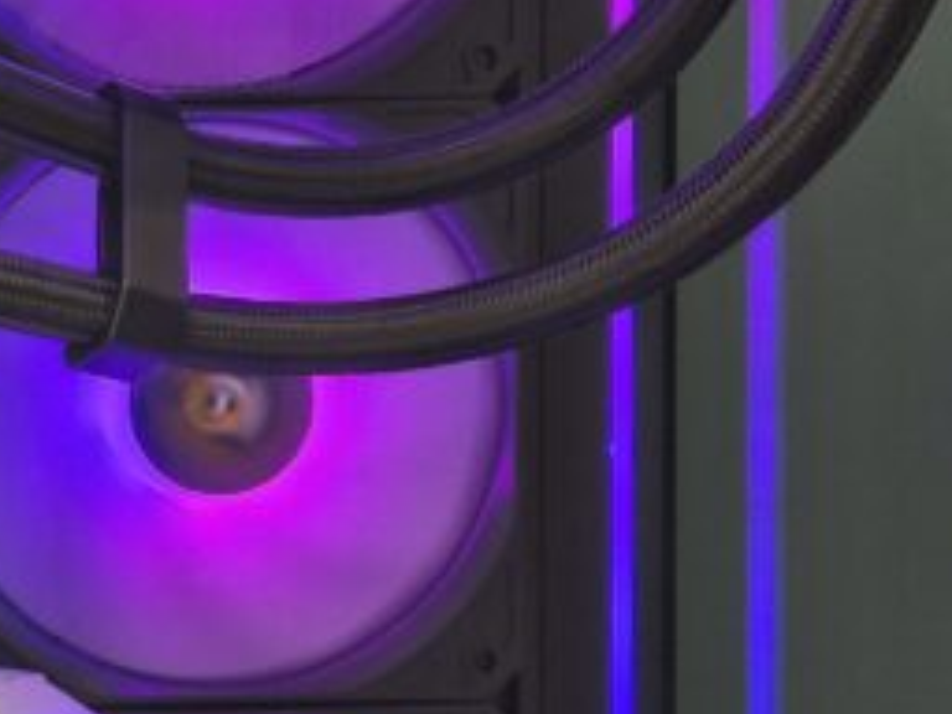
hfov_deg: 18.8
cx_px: -476
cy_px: 457
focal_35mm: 92
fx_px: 2530
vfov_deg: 16.0
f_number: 1.8
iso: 100
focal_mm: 5.4
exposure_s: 1/100
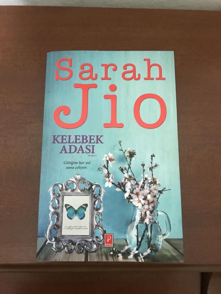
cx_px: 110
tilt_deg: -79.2
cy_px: 147
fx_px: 238
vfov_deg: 63.4
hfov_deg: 49.7
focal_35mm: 28
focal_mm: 3.99
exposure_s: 1/7
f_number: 1.8
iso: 80
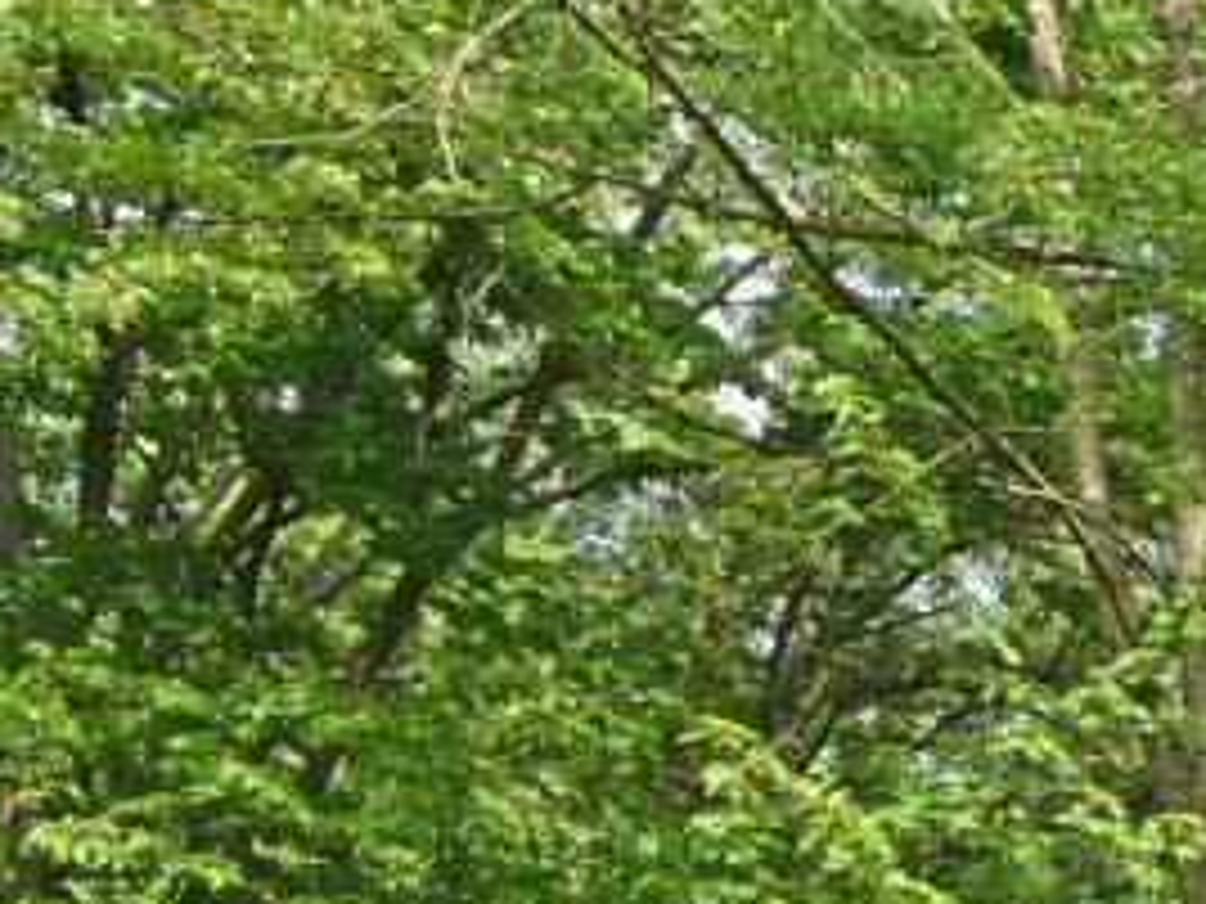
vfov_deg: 14.8
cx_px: 2511
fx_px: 2996
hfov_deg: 16.4
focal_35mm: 86
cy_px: 1673
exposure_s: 1/125
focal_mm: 16
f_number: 13
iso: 250
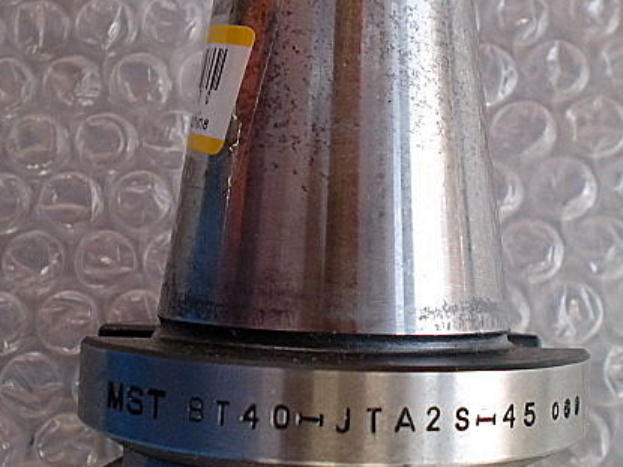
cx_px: 302
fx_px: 972
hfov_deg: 35.5
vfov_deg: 27.0
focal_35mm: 54
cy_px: 246
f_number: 3.1
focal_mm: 6.3
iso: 200
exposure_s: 1/60
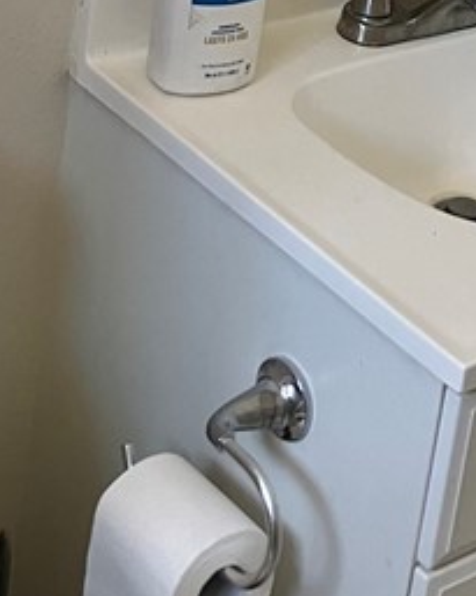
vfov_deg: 16.2
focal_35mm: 109
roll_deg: -8.3
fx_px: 1923
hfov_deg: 14.1
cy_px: -278
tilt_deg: -14.7
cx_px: 351
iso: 100
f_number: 1.8
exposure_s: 1/60
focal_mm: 3.99
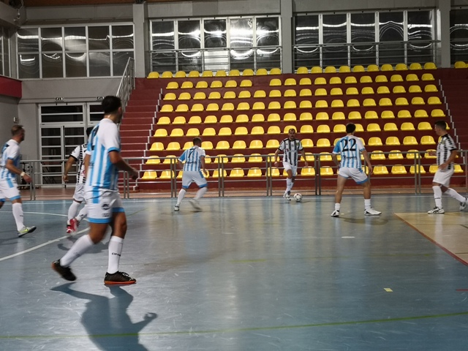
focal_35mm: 60
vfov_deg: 24.4
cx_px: 234
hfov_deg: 32.2
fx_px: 811
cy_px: 176
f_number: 1.6
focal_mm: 3.95
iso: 125
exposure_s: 1/50
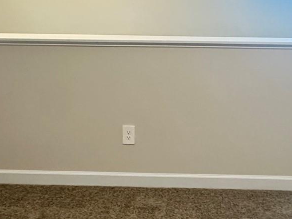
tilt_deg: -12.1
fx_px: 413
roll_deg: -0.3
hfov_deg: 38.5
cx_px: 194
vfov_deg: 29.1
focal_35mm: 49
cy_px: 47
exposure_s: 1/60
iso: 500
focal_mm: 2.22
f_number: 2.2
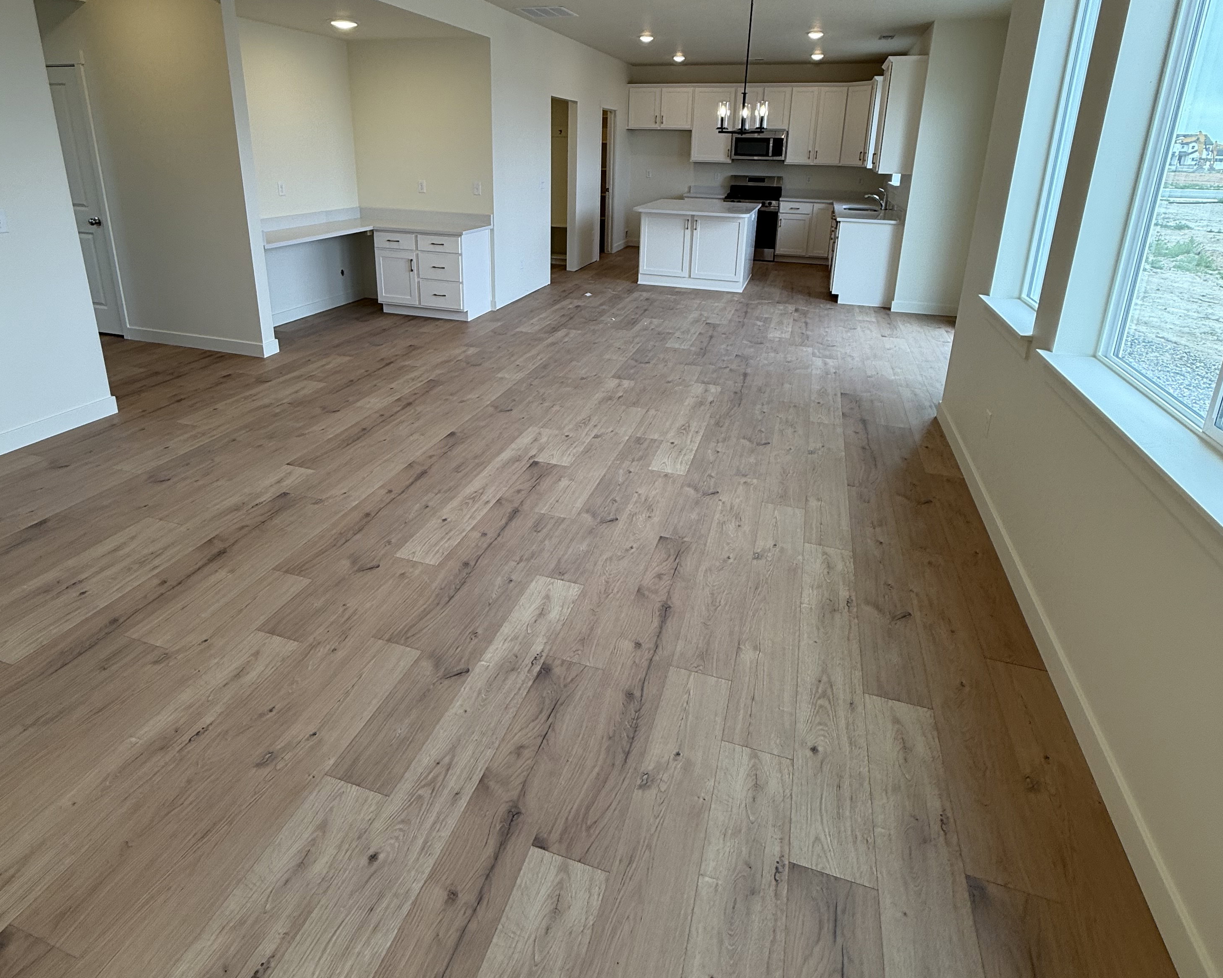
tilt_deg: -14.3
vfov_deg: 69.3
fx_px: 688
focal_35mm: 19
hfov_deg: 83.3
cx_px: 596
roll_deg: -1.7
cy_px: 347
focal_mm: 2.22
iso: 50
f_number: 2.2
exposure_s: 1/134
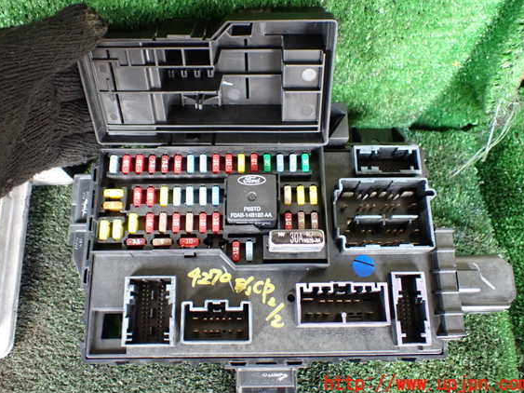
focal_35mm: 32
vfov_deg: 44.1
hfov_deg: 56.8
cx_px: 255
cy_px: 186
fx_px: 484
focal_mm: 5.4
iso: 800
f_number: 2.3
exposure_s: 1/100
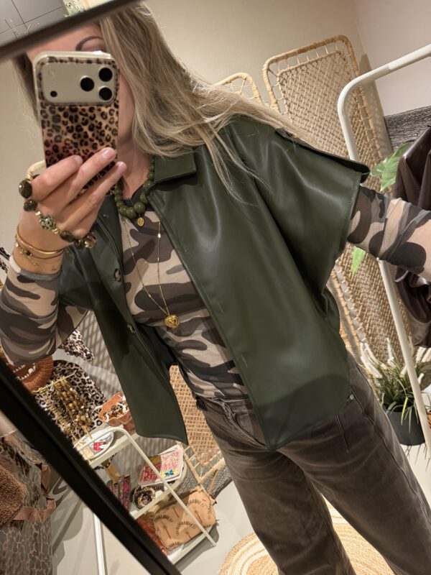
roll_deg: +22.6
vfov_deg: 71.6
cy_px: 288
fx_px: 398
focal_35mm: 24
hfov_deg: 56.8
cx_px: 216
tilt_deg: -40.6
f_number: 1.78
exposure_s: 1/33
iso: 800
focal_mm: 6.76
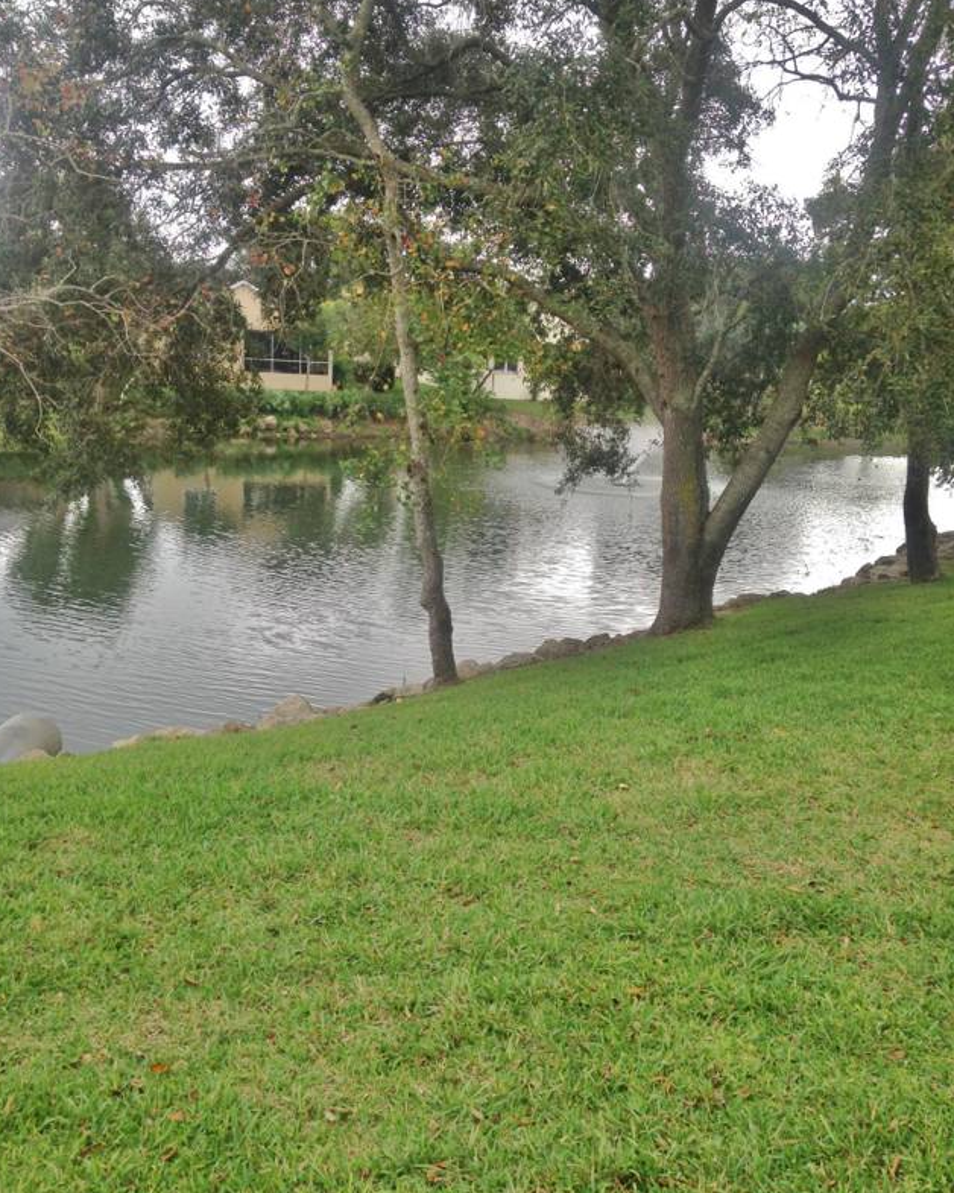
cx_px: 469
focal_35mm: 35
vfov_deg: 51.5
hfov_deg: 42.2
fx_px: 1235
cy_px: 613
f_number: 2.4
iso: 50
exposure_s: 1/204
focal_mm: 4.12
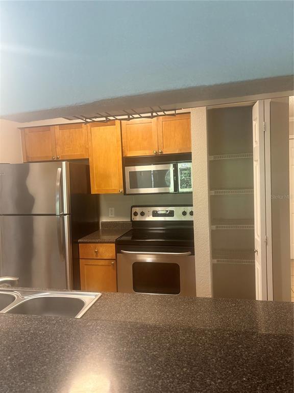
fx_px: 294
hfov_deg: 53.1
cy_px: 196
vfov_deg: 67.3
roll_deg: +1.9
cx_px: 147
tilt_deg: -3.9
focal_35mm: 26
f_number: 1.6
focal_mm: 5.96
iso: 200
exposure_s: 1/60
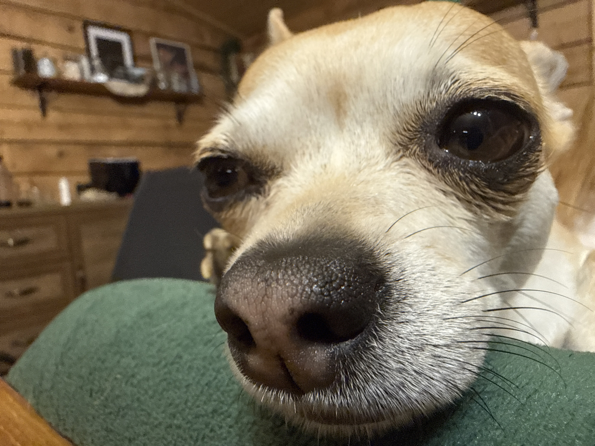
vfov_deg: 54.9
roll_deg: +3.6
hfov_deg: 69.4
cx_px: 298
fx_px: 430
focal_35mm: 25
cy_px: 223
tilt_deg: -3.9
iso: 500
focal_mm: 2.22
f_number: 2.2
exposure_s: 1/50
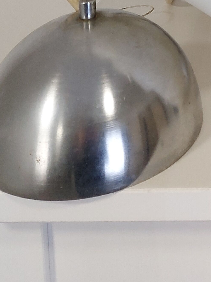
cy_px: -202
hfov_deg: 16.6
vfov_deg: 18.8
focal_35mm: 84
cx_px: 276
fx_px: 683
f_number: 1.8
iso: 100
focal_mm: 5.23
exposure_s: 1/50
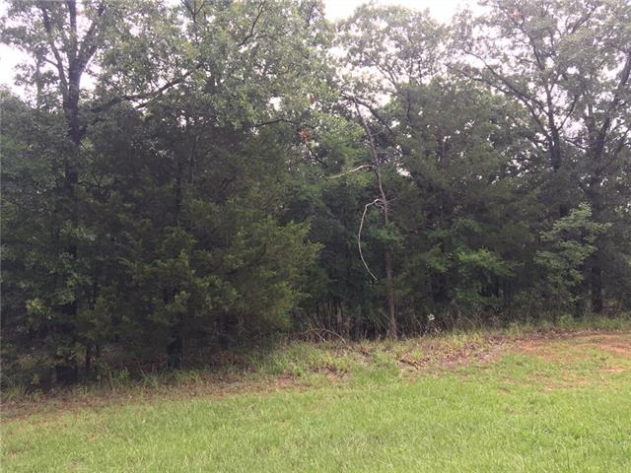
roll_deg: +0.4
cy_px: 236
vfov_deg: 48.2
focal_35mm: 29
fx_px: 529
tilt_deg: +3.0
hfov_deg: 61.7
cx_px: 316
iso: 25
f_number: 2.2
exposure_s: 1/126
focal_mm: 4.15
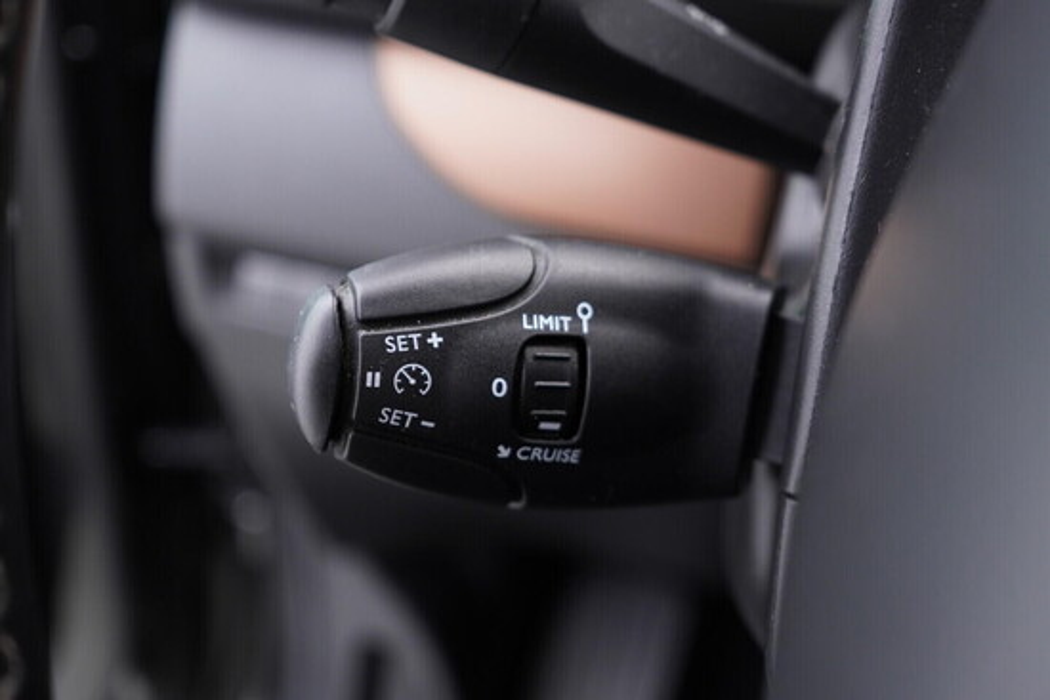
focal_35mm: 36
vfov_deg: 36.9
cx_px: 525
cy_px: 350
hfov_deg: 53.1
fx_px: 1050
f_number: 2.8
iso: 320
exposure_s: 1/40
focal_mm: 24
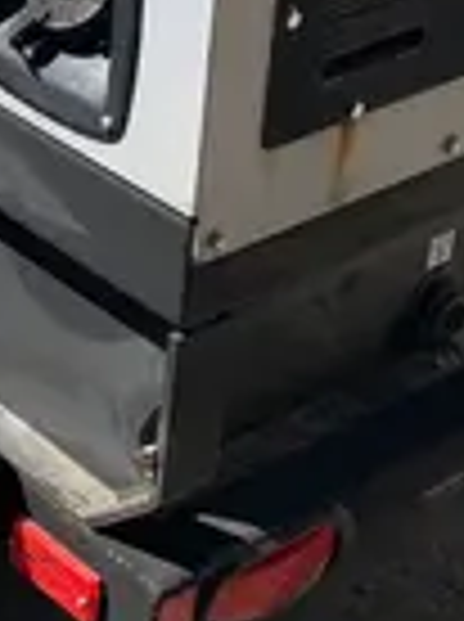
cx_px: -293
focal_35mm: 104
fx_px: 1864
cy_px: -164
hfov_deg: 13.2
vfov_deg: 17.8
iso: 25
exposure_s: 1/2481
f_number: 1.8
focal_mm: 4.25
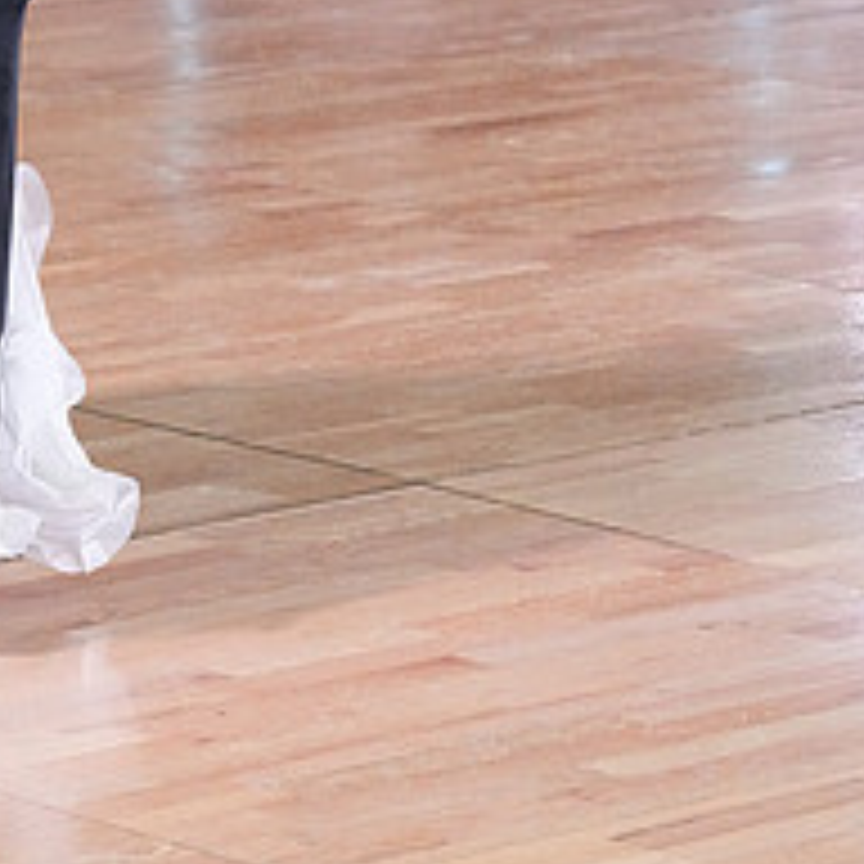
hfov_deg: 7.3
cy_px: -234
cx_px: 16
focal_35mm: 239
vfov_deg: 7.3
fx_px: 6749
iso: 10000
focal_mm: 93
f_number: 5
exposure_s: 1/400
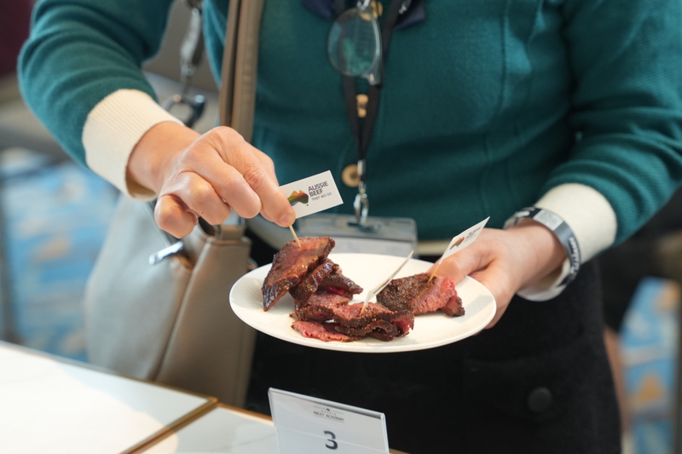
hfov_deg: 19.5
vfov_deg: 13.0
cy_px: 227
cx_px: 341
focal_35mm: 105
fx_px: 1989
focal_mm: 70
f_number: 3.5
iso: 1250
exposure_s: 1/200
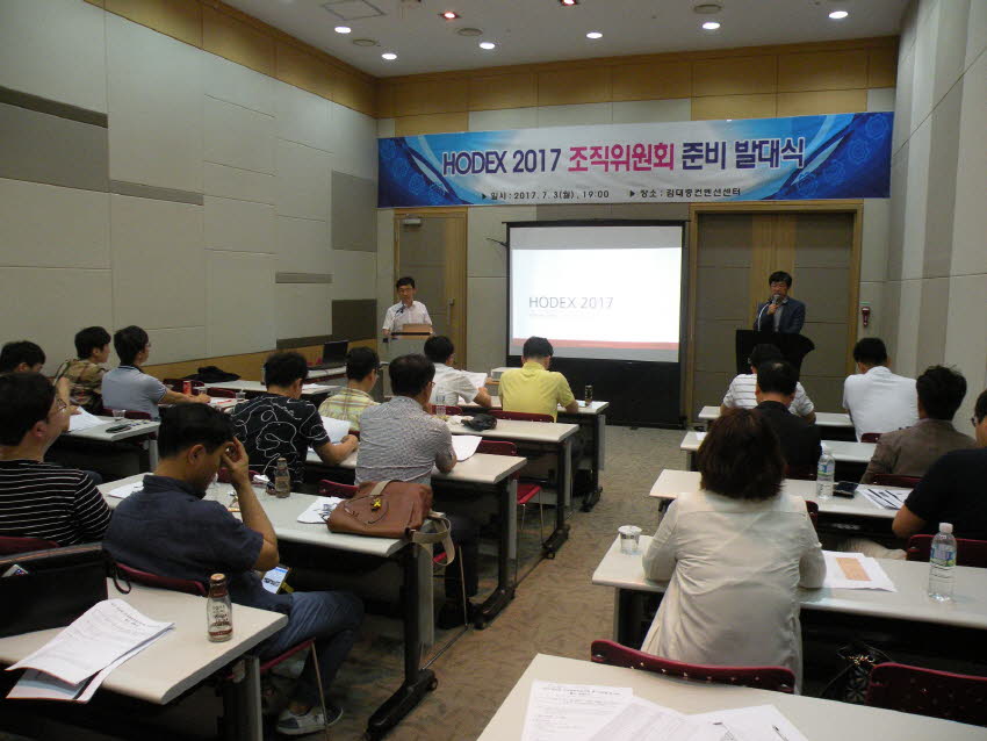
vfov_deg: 51.4
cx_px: 494
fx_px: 770
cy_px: 370
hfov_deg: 65.3
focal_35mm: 27
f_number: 2.8
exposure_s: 1/60
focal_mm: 4.7
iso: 291
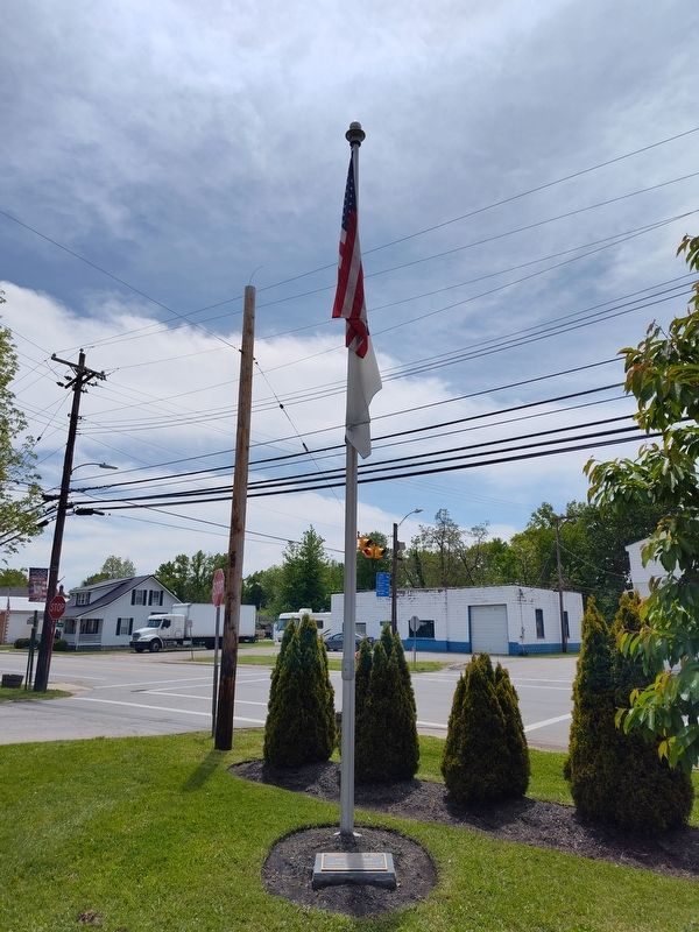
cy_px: 466
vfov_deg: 73.9
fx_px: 619
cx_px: 350
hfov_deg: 58.9
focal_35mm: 23
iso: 100
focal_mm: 5.56
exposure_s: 1/3501
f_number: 1.8
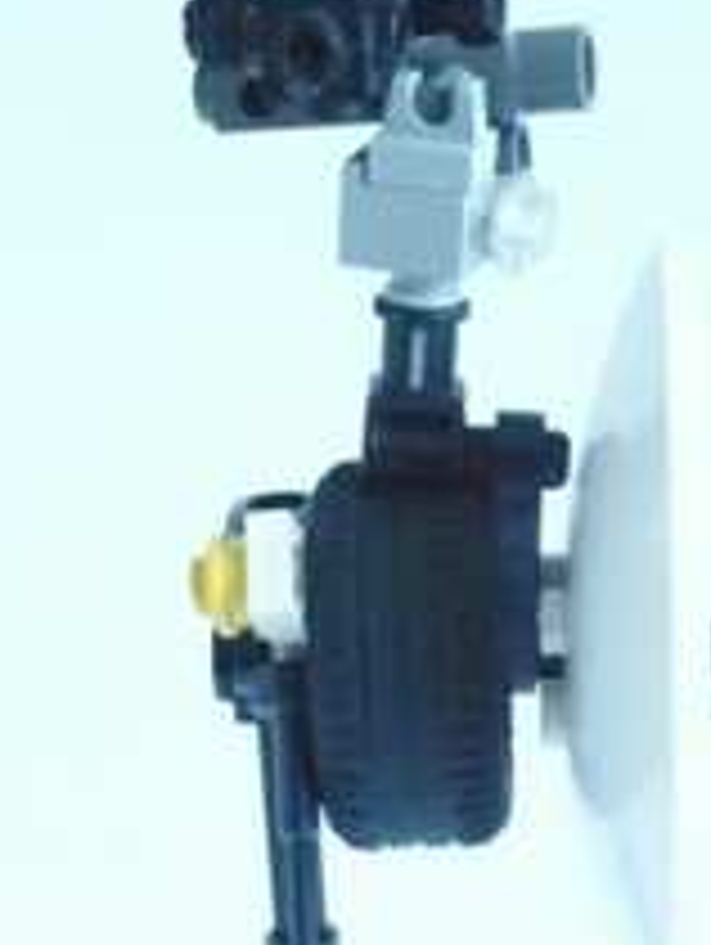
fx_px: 2733
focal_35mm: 100
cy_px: 738
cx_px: 396
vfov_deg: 19.4
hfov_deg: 14.8
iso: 400
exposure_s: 1/4
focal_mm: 5.8
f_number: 2.8
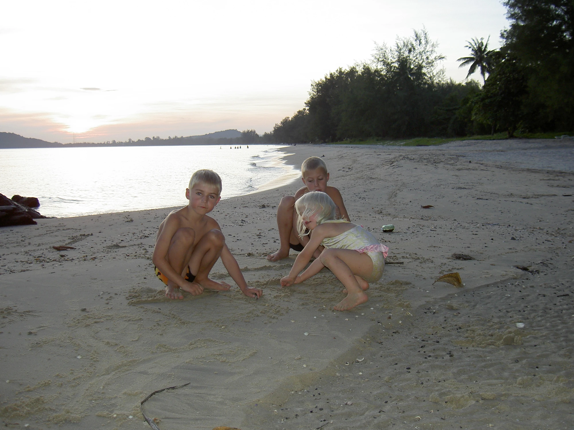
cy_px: 215
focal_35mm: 39
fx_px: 647
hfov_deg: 47.9
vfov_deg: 36.8
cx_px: 287
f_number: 2.8
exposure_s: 1/139
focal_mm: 8
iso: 100
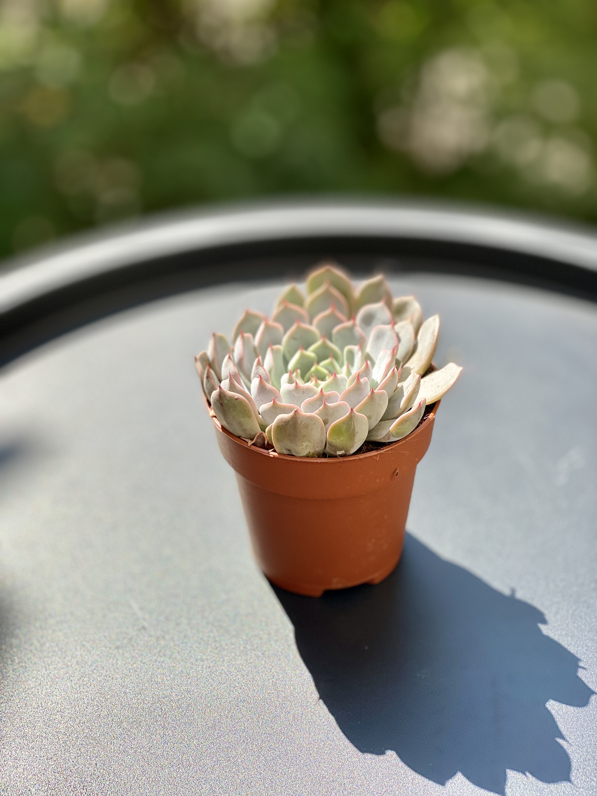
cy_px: 398
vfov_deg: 36.8
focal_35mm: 52
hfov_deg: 28.0
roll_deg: -0.7
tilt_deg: -37.5
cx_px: 298
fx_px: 1196
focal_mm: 6
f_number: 2
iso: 20
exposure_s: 1/905
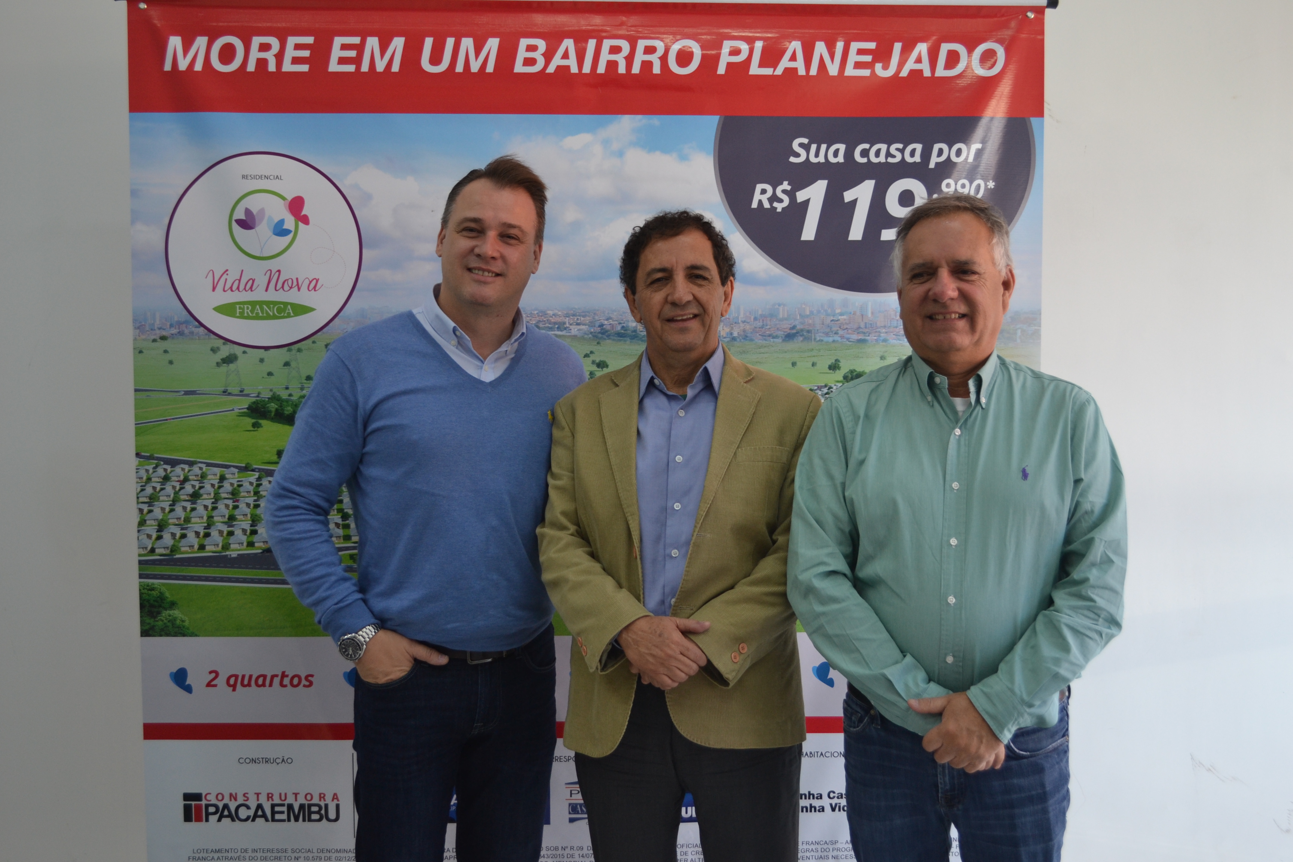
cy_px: 431
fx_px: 1401
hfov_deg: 49.6
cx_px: 646
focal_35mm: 39
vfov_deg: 34.2
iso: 400
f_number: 4.2
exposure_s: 1/80
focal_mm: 26
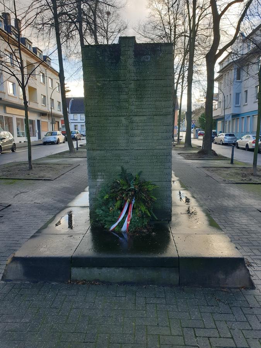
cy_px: 174
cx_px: 130
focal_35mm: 26
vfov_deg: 67.3
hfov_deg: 53.1
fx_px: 261
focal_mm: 4.3
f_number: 2.4
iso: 50
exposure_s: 1/148
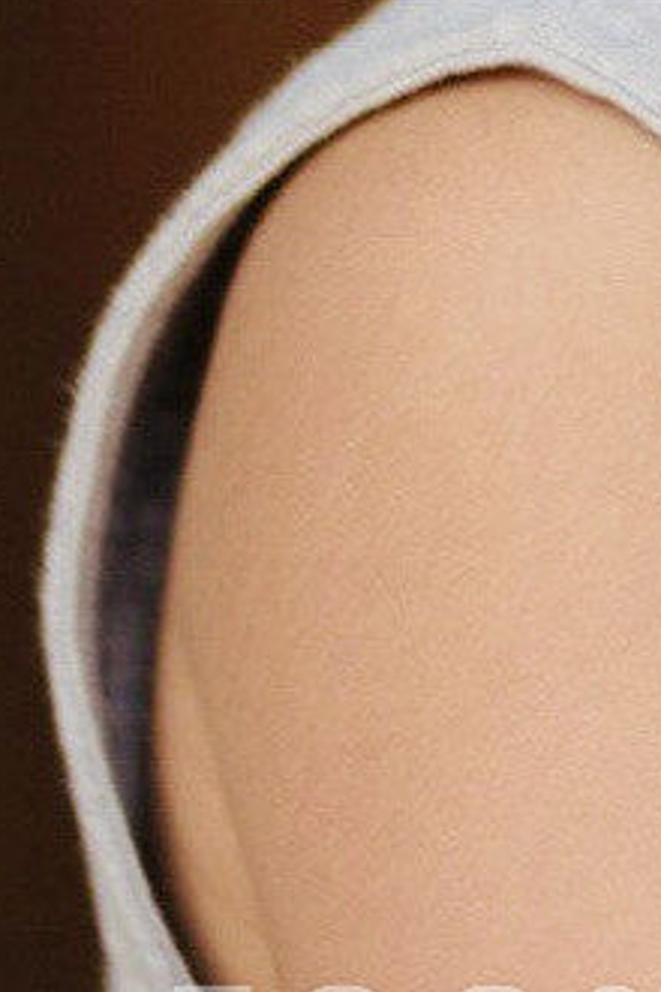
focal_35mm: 364
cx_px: 1585
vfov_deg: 5.5
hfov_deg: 3.7
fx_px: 10024
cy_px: -956
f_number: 1.8
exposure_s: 1/1000
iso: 100
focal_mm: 50
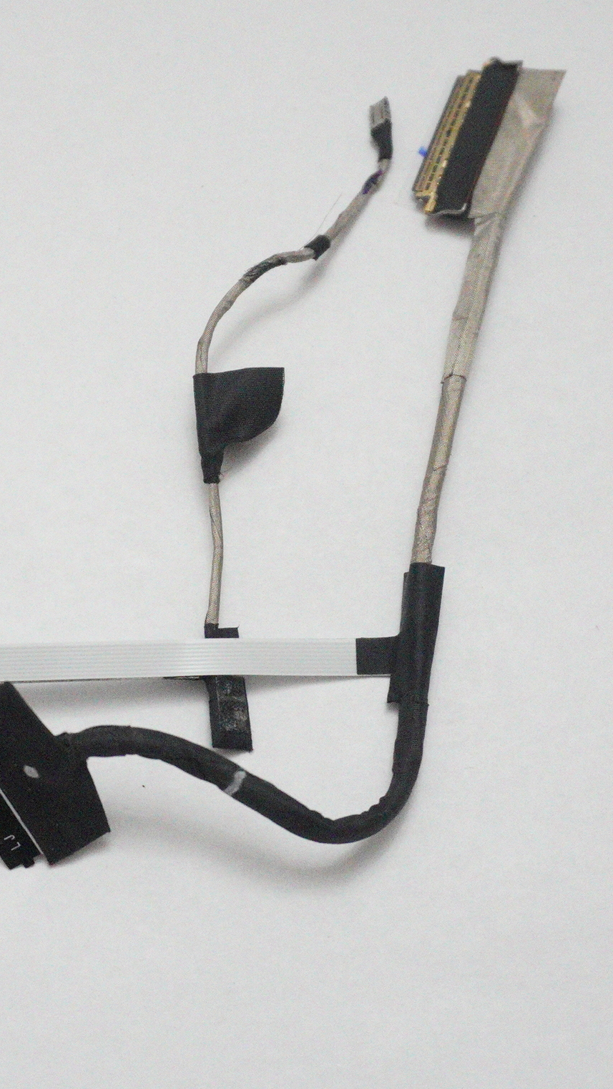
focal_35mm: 67
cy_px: 510
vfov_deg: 31.4
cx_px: 114
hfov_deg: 17.8
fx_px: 1936
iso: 12800
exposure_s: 1/200
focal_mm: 26
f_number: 5.6
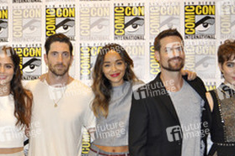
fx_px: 379
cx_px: 81
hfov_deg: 34.2
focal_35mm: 58
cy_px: 111
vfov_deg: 23.2
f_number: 4
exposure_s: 1/60
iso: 640
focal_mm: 24
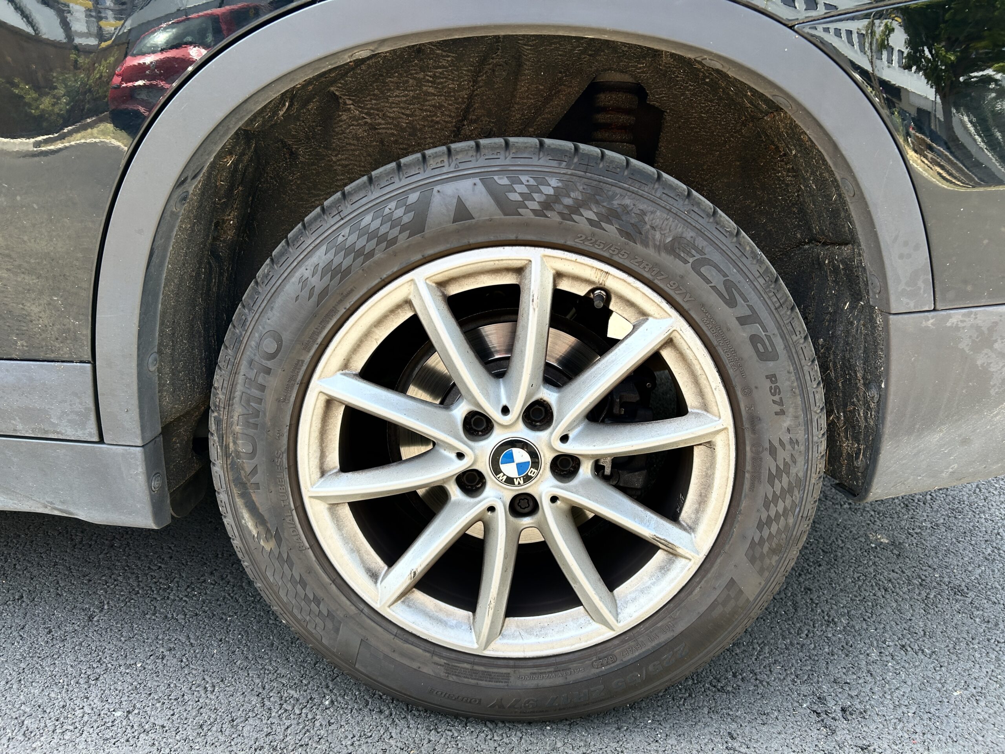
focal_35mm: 26
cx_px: 502
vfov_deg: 53.1
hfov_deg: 67.3
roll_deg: -2.4
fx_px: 755
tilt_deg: -13.8
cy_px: 377
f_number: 1.5
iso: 50
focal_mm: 5.7
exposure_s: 1/364
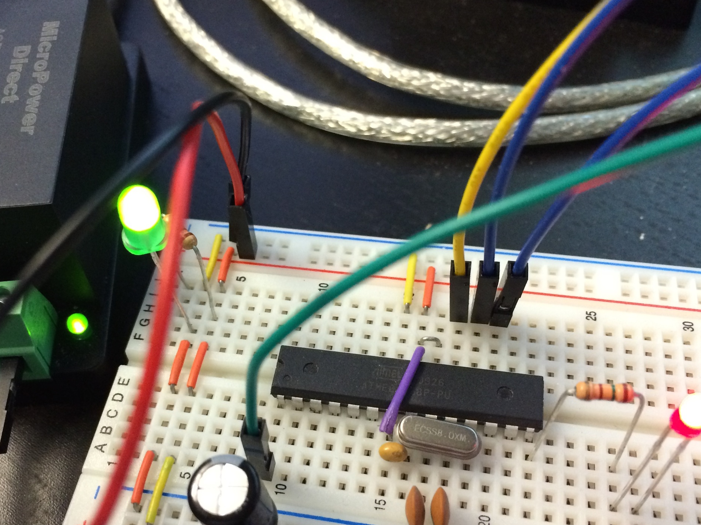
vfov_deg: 36.8
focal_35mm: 39
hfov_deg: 47.7
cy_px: 286
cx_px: 289
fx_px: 790
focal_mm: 4.15
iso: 250
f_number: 2.2
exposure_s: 1/20
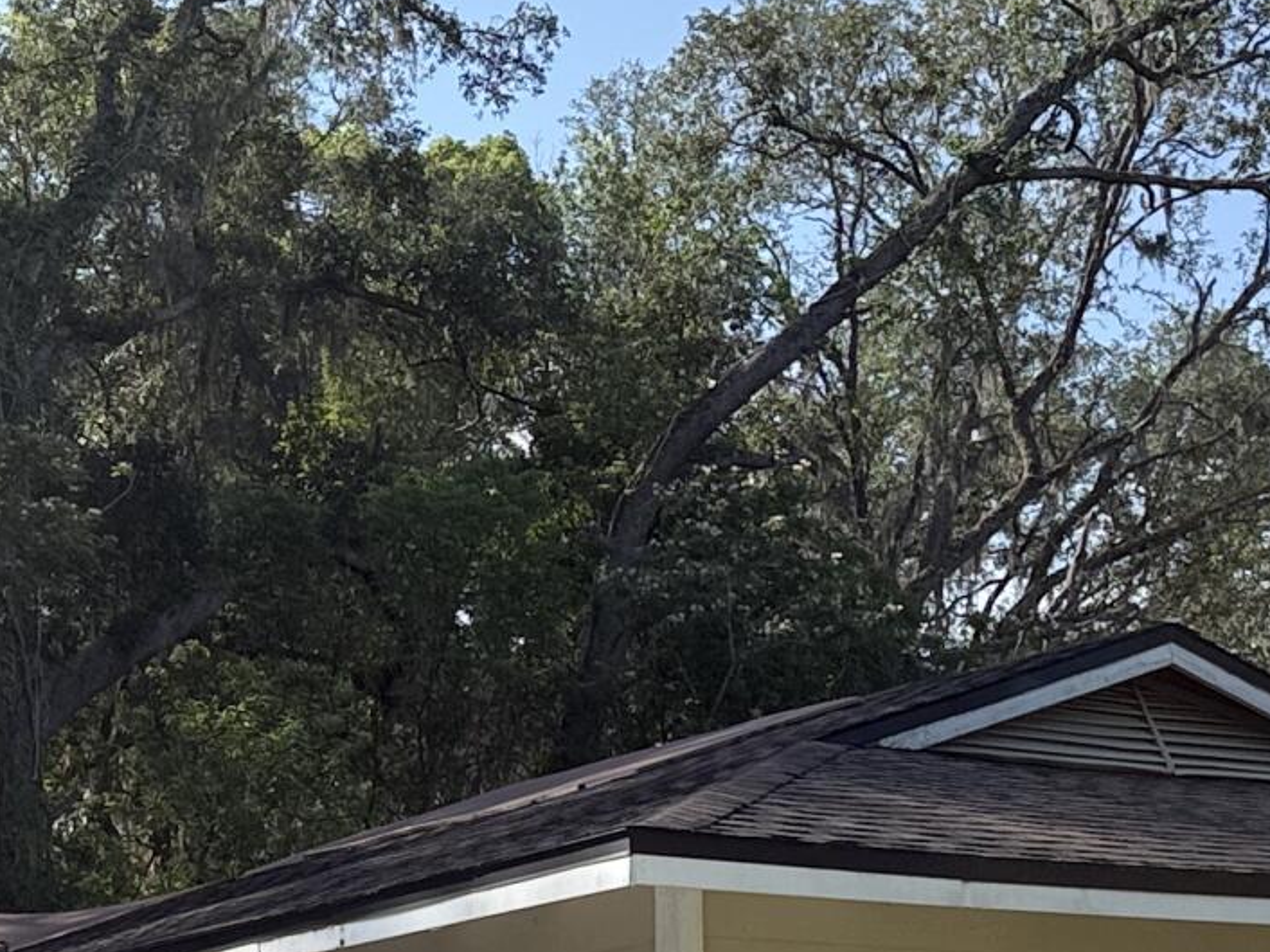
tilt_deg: +5.3
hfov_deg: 18.9
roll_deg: -0.3
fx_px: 3741
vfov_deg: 14.2
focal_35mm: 102
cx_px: 99
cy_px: 1046
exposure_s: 1/3279
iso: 80
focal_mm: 6.76
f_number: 1.78
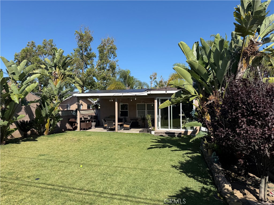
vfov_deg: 56.8
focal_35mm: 24
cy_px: 102
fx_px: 190
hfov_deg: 71.6
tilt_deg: +0.9
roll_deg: -0.5
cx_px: 137
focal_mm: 6.76
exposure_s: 1/4405
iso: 80
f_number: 1.78
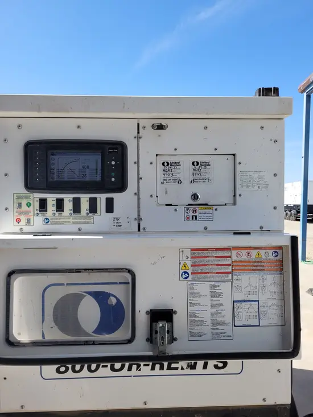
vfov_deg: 67.3
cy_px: 208
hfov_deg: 53.1
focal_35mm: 26
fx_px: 313
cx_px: 156
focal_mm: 5.4
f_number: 1.8
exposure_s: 1/1414
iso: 40
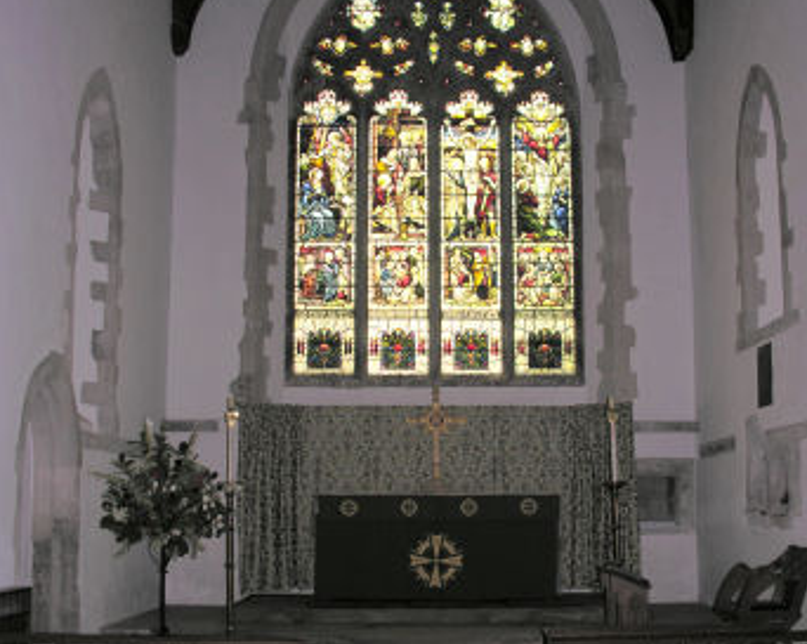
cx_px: 402
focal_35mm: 46
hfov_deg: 40.4
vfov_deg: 32.7
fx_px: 1098
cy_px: 361
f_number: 2.8
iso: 55
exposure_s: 1/28.1
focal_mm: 8.9
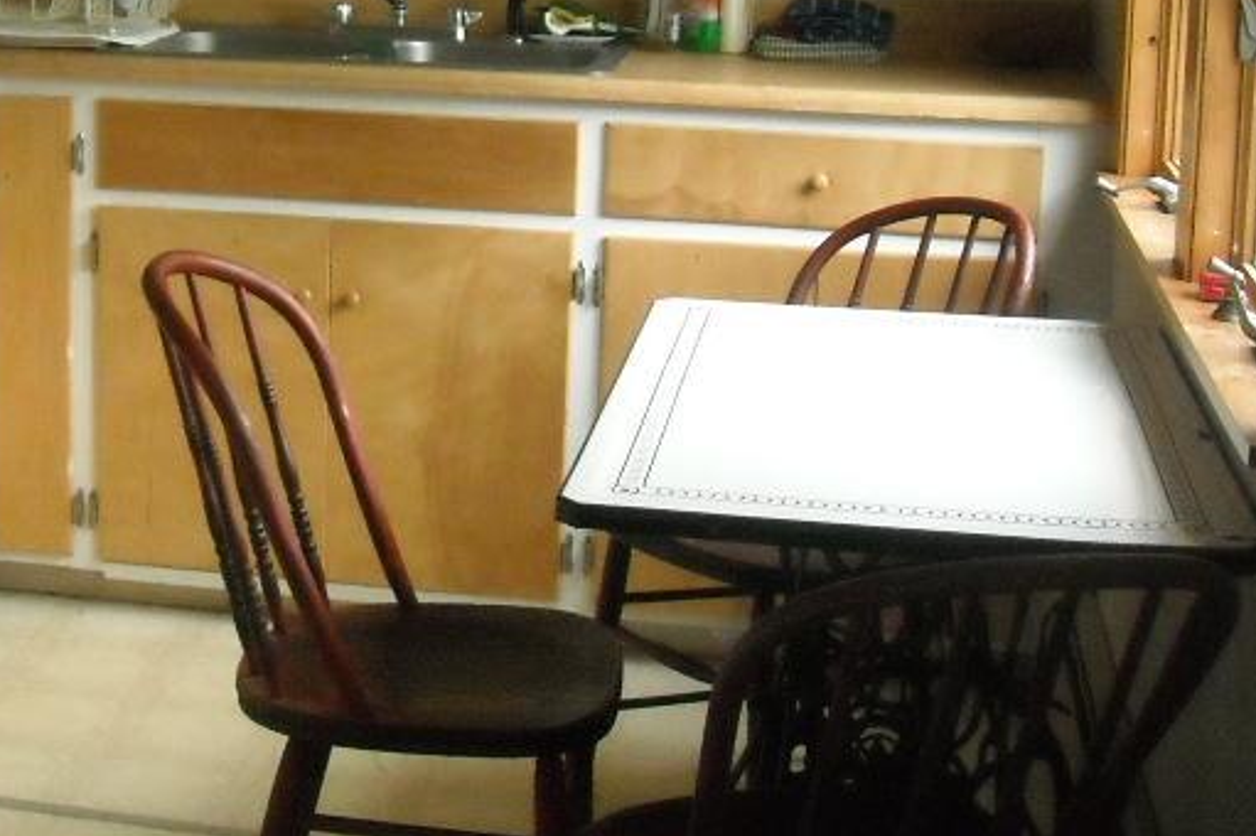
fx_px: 2545
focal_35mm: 73
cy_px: 91
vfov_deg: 18.4
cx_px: 54
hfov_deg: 26.5
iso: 800
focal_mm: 5.7
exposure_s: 1/154
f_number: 2.8
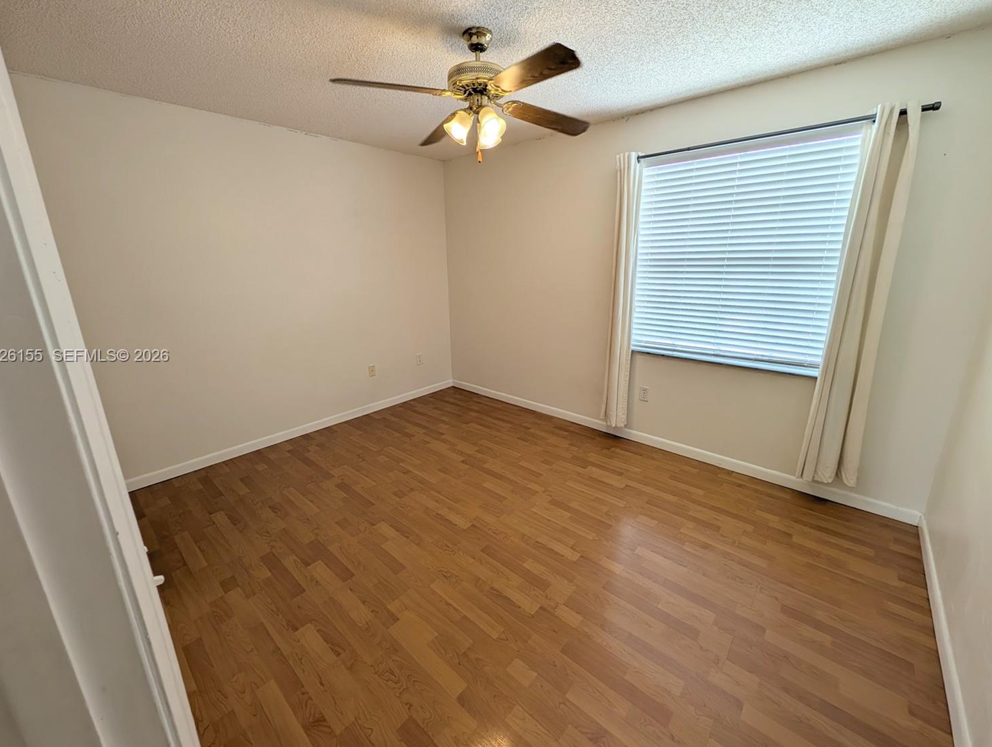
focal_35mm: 13
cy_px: 357
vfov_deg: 90.0
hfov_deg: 106.1
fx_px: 373
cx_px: 496
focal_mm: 2.23
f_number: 1.95
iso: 42
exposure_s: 1/120
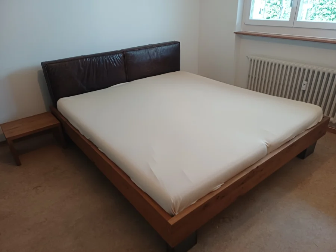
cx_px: 168
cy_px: 126
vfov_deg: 54.9
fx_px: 243
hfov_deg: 69.4
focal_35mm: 25
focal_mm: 4.65
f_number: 1.8
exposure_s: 1/33.3
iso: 320
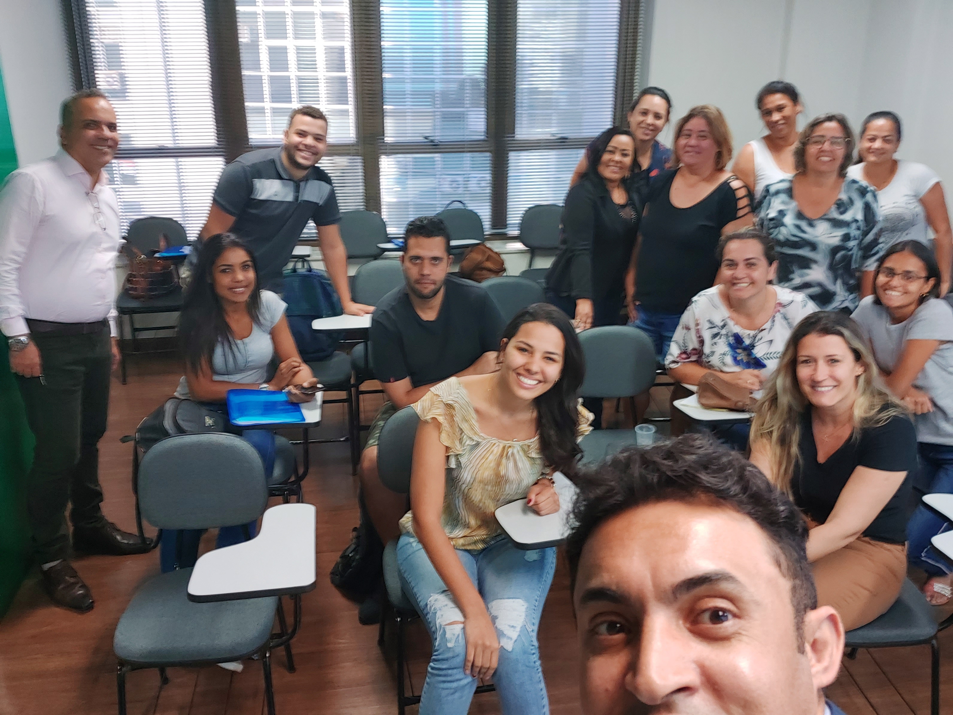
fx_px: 881
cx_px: 476
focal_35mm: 32
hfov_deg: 56.8
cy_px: 358
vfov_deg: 44.2
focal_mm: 4.58
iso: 160
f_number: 2
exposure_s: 1/24
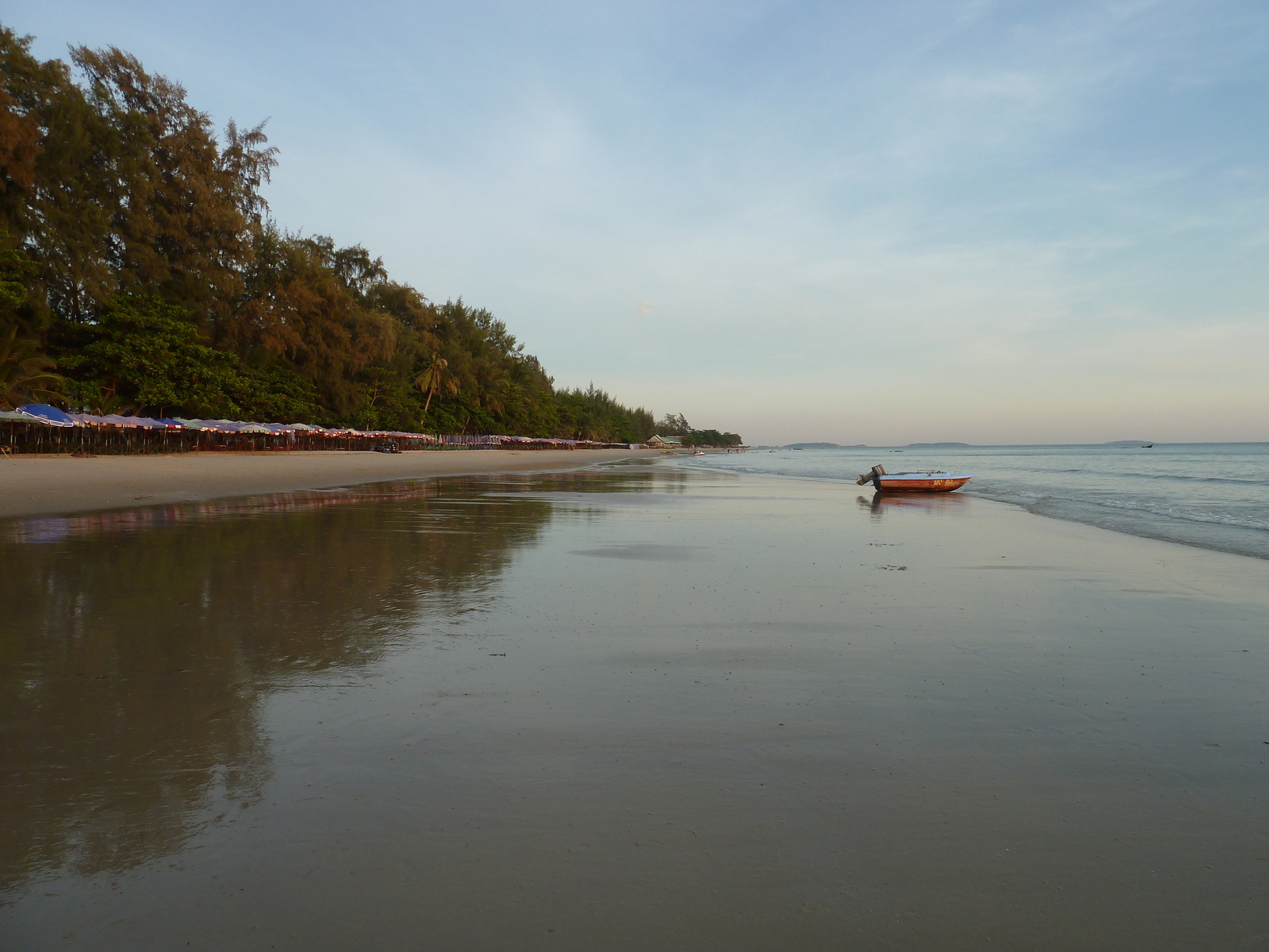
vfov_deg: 54.9
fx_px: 916
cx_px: 634
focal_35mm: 25
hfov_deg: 69.4
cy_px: 476
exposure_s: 1/160
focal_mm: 4.1
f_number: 4
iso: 80
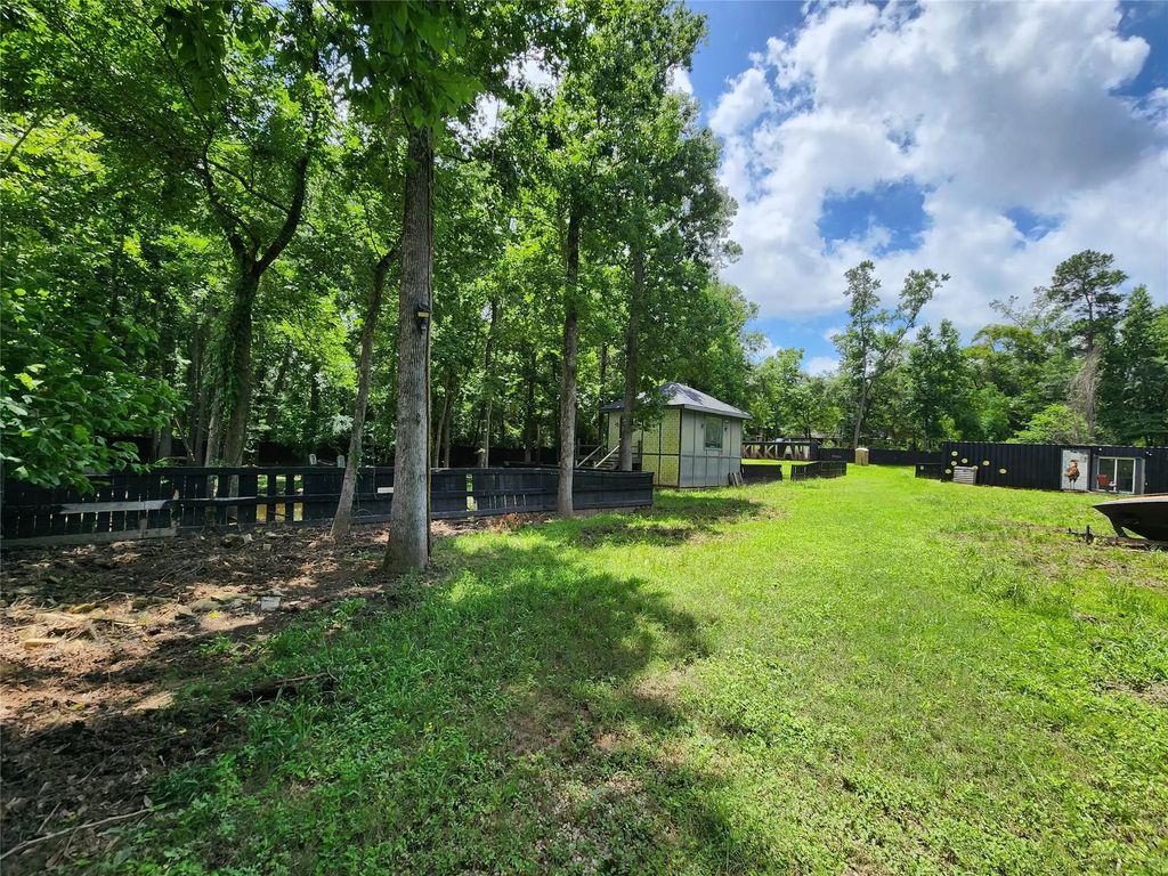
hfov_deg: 106.2
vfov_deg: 89.9
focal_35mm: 13
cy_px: 438
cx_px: 584
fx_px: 439
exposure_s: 1/1135
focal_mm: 2.2
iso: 50
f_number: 2.2
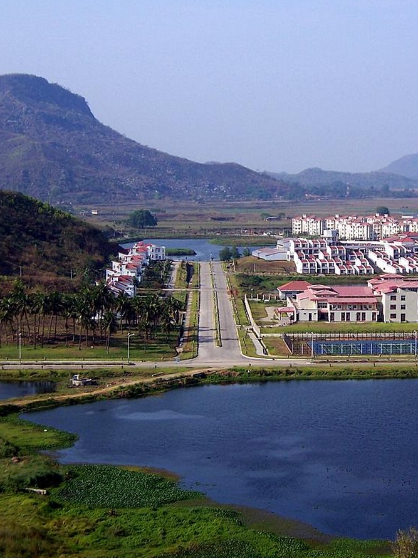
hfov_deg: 16.4
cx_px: 347
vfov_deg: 22.0
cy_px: 277
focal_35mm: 89
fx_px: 1434
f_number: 4
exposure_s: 1/750
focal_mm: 11
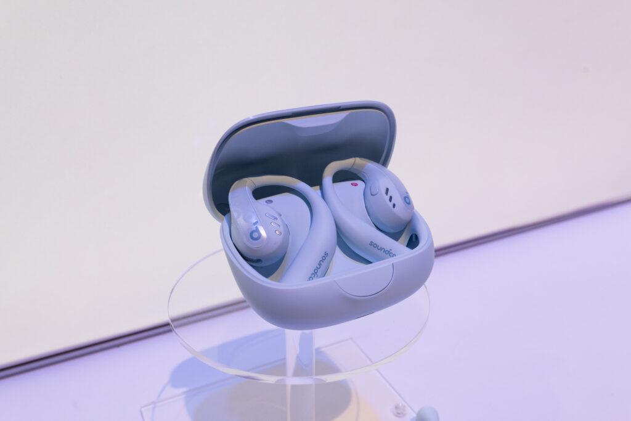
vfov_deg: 41.1
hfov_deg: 58.7
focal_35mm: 32
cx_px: 316
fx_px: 561
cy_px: 210
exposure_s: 1/250
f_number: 11
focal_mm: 32
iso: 2500
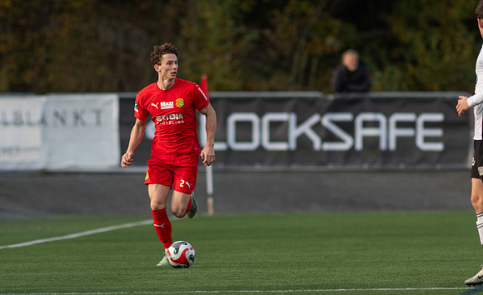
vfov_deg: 2.0
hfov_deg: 3.3
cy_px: 187
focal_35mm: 648
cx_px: 146
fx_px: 8476
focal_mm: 300
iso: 500
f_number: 3.2
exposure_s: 1/1600
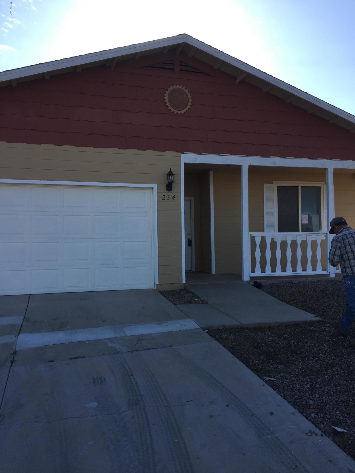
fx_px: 397
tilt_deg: +1.4
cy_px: 236
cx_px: 178
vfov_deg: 61.7
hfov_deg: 48.2
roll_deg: +0.5
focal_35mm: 29
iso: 32
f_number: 2.2
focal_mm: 4.15
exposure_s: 1/1163
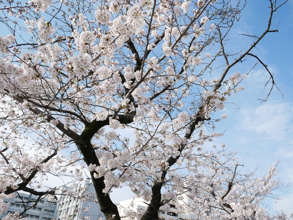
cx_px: 146
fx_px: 203
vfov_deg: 56.9
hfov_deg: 71.6
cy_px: 110
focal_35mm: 24
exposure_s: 1/400
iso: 200
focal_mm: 12
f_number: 6.3
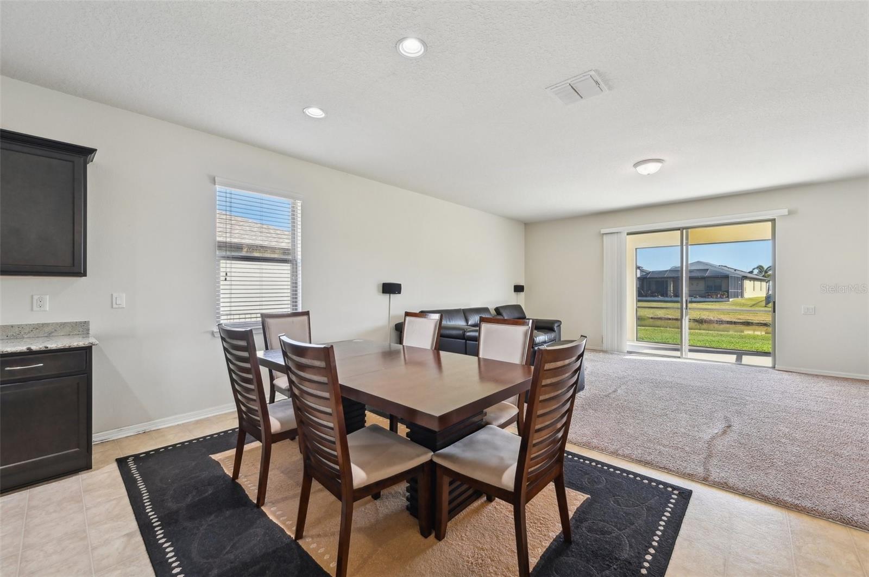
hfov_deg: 104.3
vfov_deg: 81.1
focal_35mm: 14
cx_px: 434
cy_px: 288
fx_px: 338
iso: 400
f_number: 8
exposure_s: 1/60
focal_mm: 14
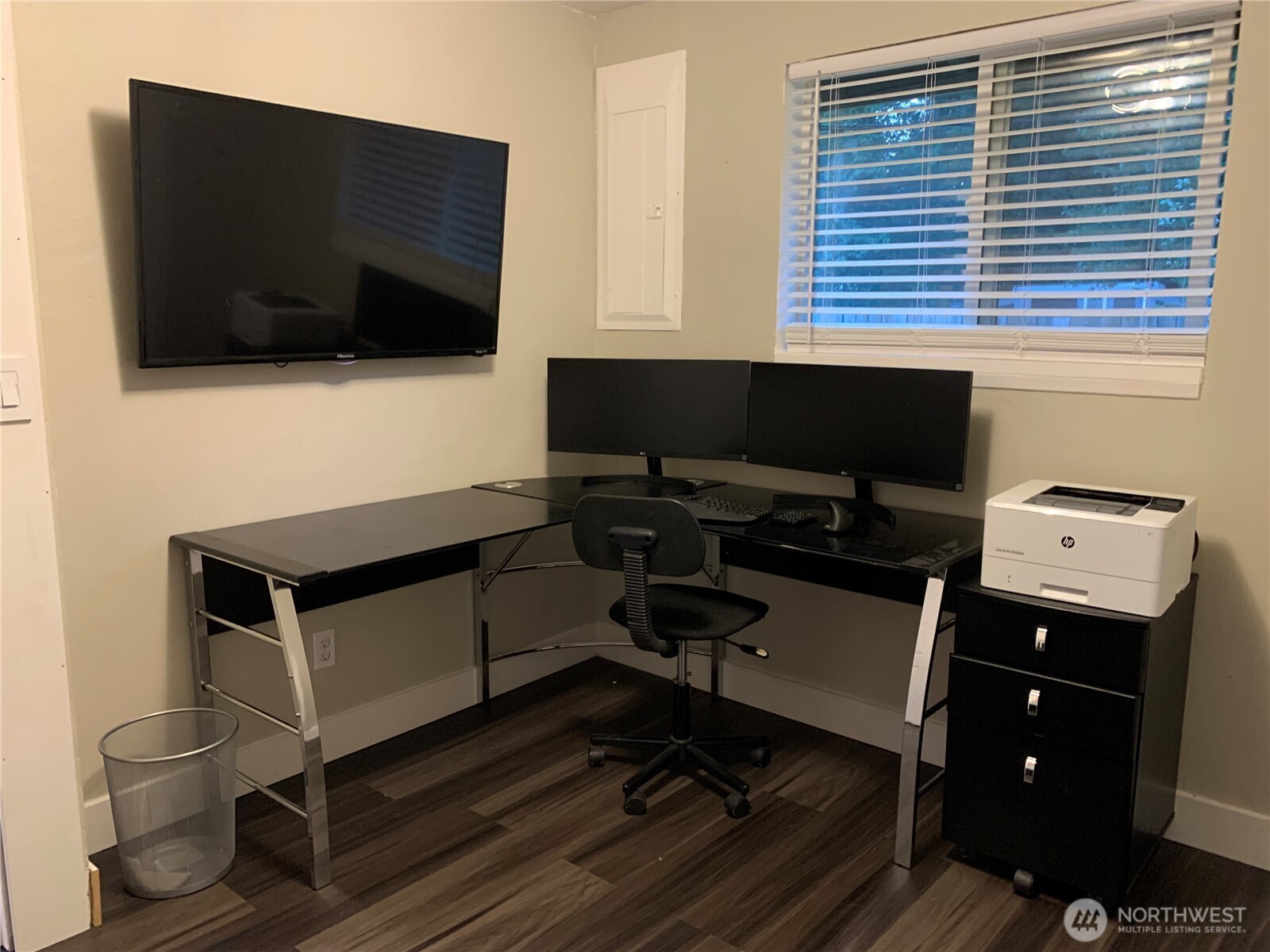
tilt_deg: -8.8
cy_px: 476
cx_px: 635
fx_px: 954
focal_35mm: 26
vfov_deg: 53.1
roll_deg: -0.6
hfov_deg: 67.3
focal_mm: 4.25
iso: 400
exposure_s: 1/40
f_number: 1.8
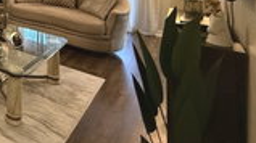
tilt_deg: +1.7
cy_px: -69
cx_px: -65
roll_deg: -1.8
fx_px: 278
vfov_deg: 23.4
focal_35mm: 41
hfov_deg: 35.9
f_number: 2.2
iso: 400
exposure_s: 1/60
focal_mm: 2.22
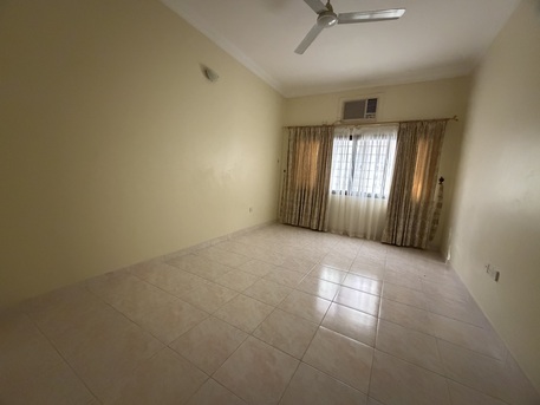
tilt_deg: -6.5
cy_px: 202
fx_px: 218
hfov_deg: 102.0
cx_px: 270
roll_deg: -2.8
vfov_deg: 85.7
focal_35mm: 14
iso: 1000
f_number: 2.2
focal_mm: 2.22
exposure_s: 1/60
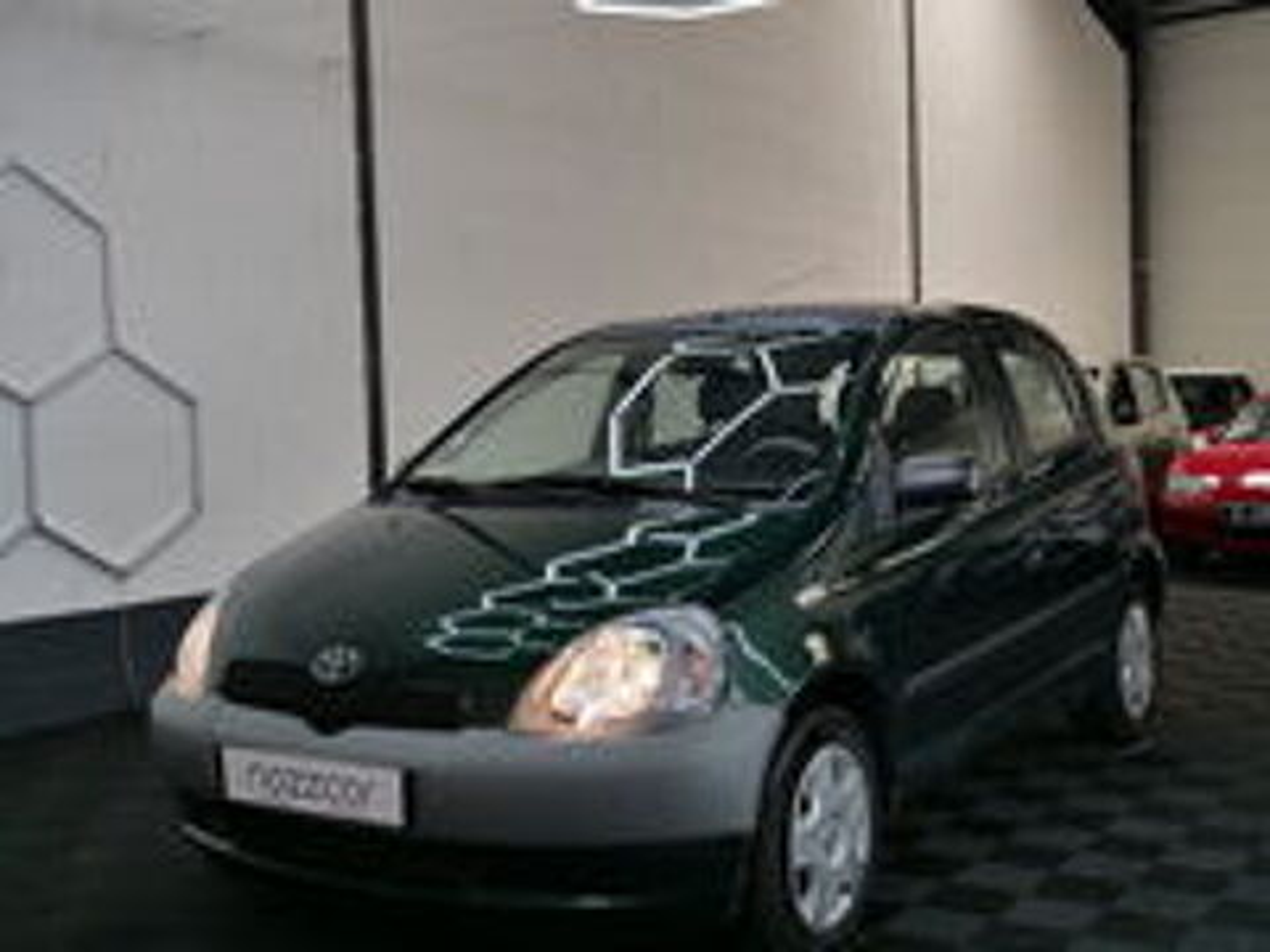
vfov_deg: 36.0
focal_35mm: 40
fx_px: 1468
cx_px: 635
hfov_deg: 46.8
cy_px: 476
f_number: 4
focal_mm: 20
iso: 250
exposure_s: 1/60
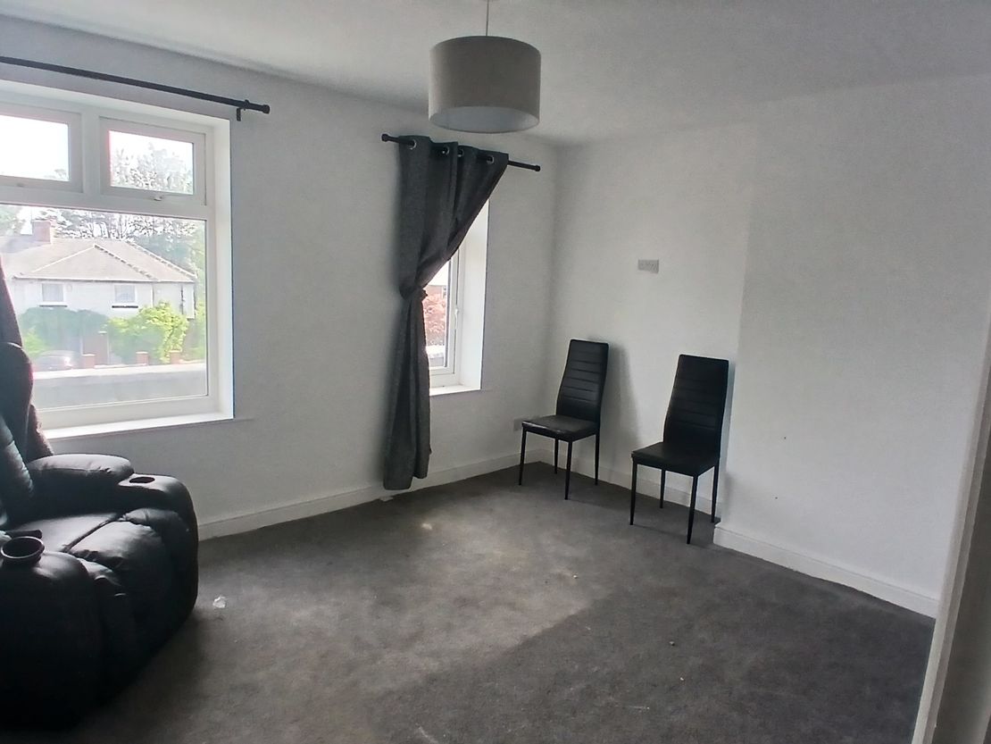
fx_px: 487
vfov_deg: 74.8
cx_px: 496
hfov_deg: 91.0
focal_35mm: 17
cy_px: 372
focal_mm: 1.4
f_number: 2.2
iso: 64
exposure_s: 1/100
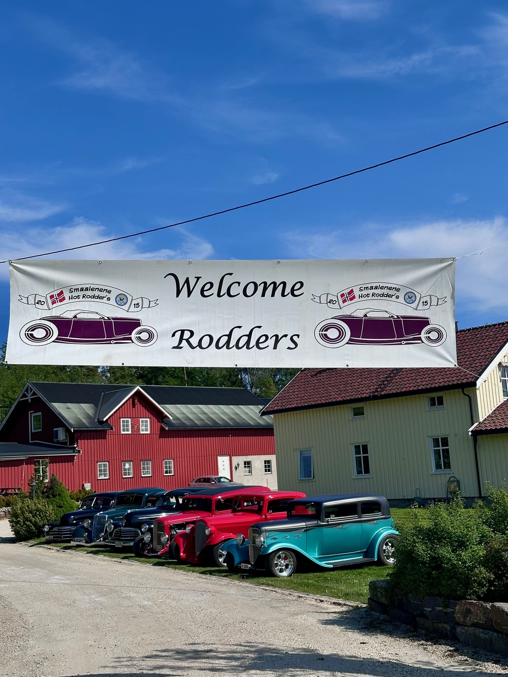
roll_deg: +2.8
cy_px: 338
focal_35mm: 48
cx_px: 254
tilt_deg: +8.4
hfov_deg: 30.3
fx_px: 939
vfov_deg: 39.7
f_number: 1.78
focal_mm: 6.86
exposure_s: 1/7092
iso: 64
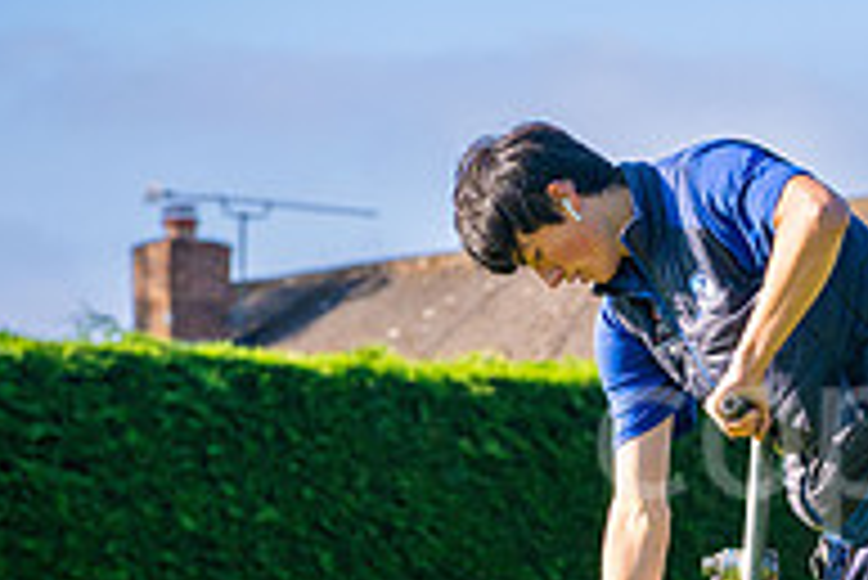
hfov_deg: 6.5
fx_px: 7625
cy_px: 717
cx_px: 1187
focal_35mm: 316
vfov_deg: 4.3
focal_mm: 105
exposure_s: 1/1250
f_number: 5
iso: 400
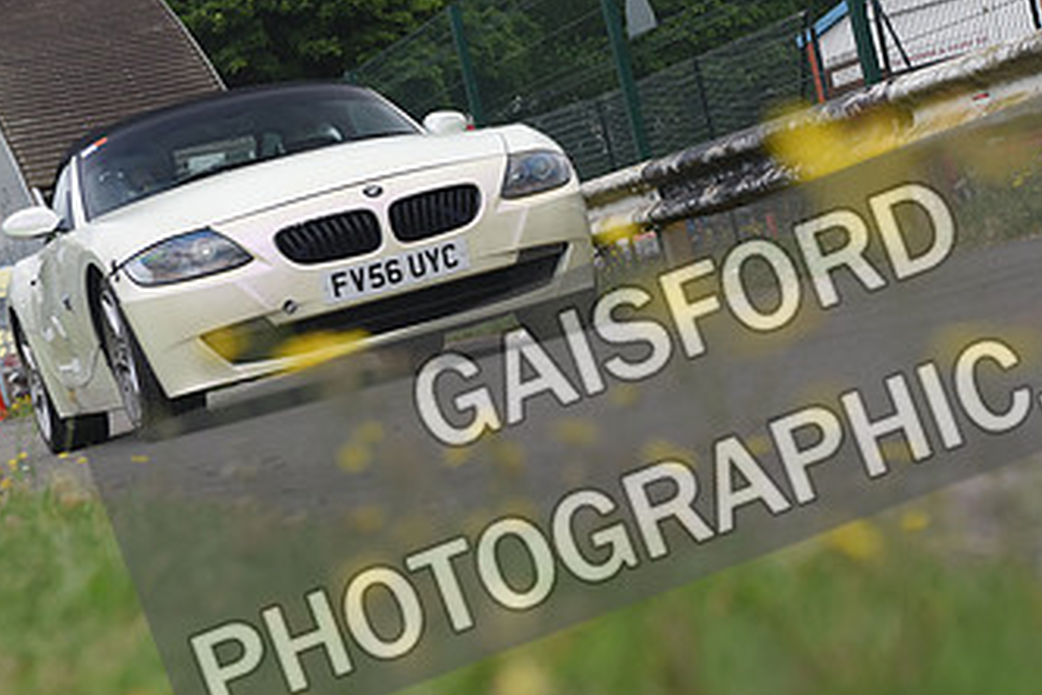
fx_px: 3126
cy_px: 396
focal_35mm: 108
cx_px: 713
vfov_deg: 12.7
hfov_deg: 18.9
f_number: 5
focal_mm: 62
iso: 720
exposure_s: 1/1000
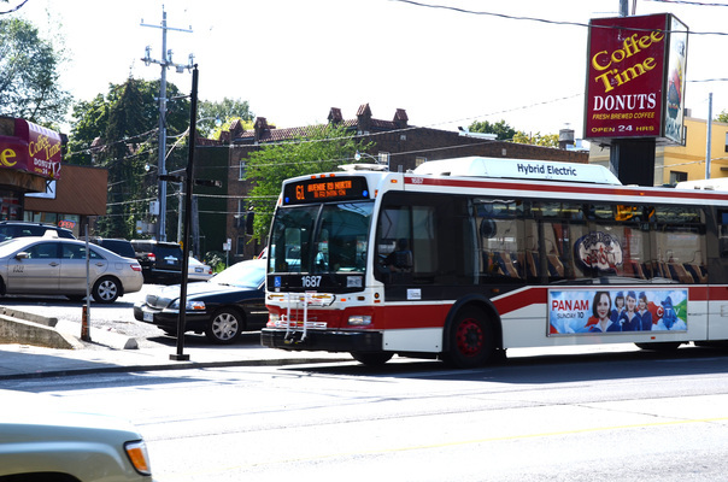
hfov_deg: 29.3
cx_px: 364
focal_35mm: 69
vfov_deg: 19.6
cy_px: 241
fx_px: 1392
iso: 100
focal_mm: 46
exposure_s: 1/200
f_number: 9
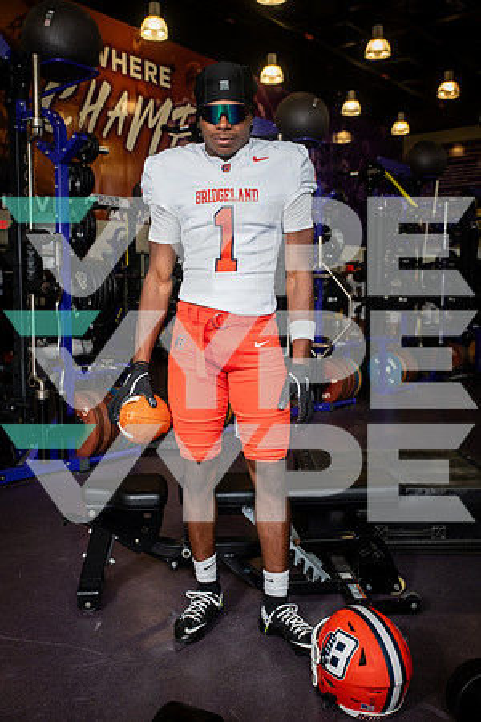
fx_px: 701
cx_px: 240
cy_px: 361
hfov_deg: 37.9
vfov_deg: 54.4
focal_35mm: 35
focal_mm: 35
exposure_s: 1/250
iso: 500
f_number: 5.6
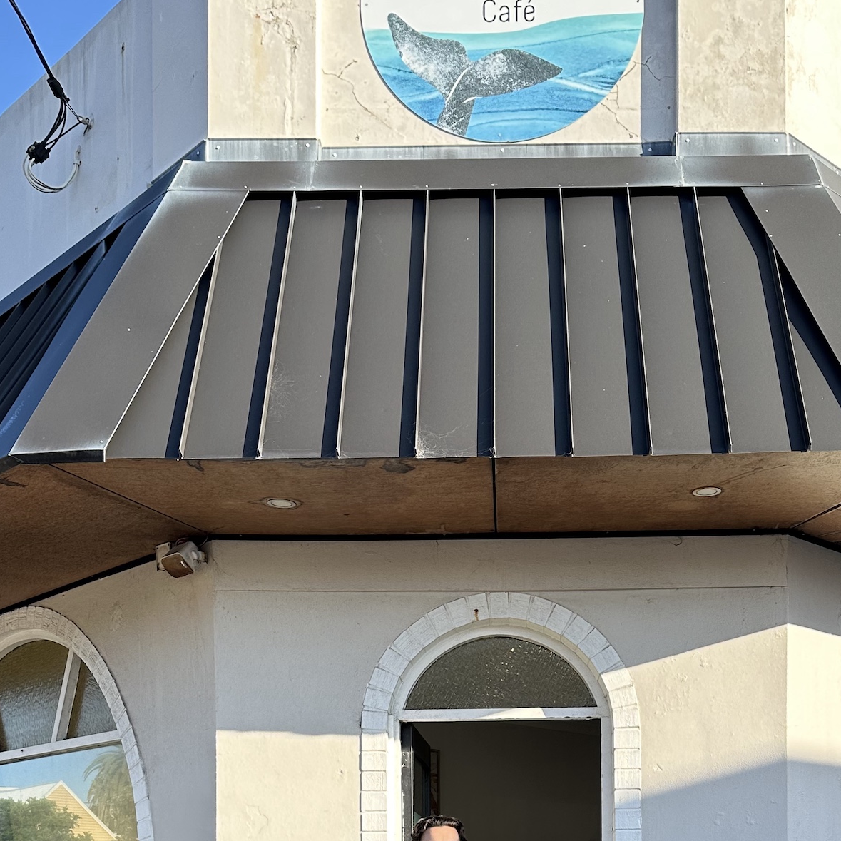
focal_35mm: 48
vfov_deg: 32.1
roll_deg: +0.8
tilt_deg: +1.8
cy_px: 876
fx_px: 1319
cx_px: 487
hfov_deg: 35.3
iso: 80
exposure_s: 1/1040
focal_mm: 6.86
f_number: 1.78
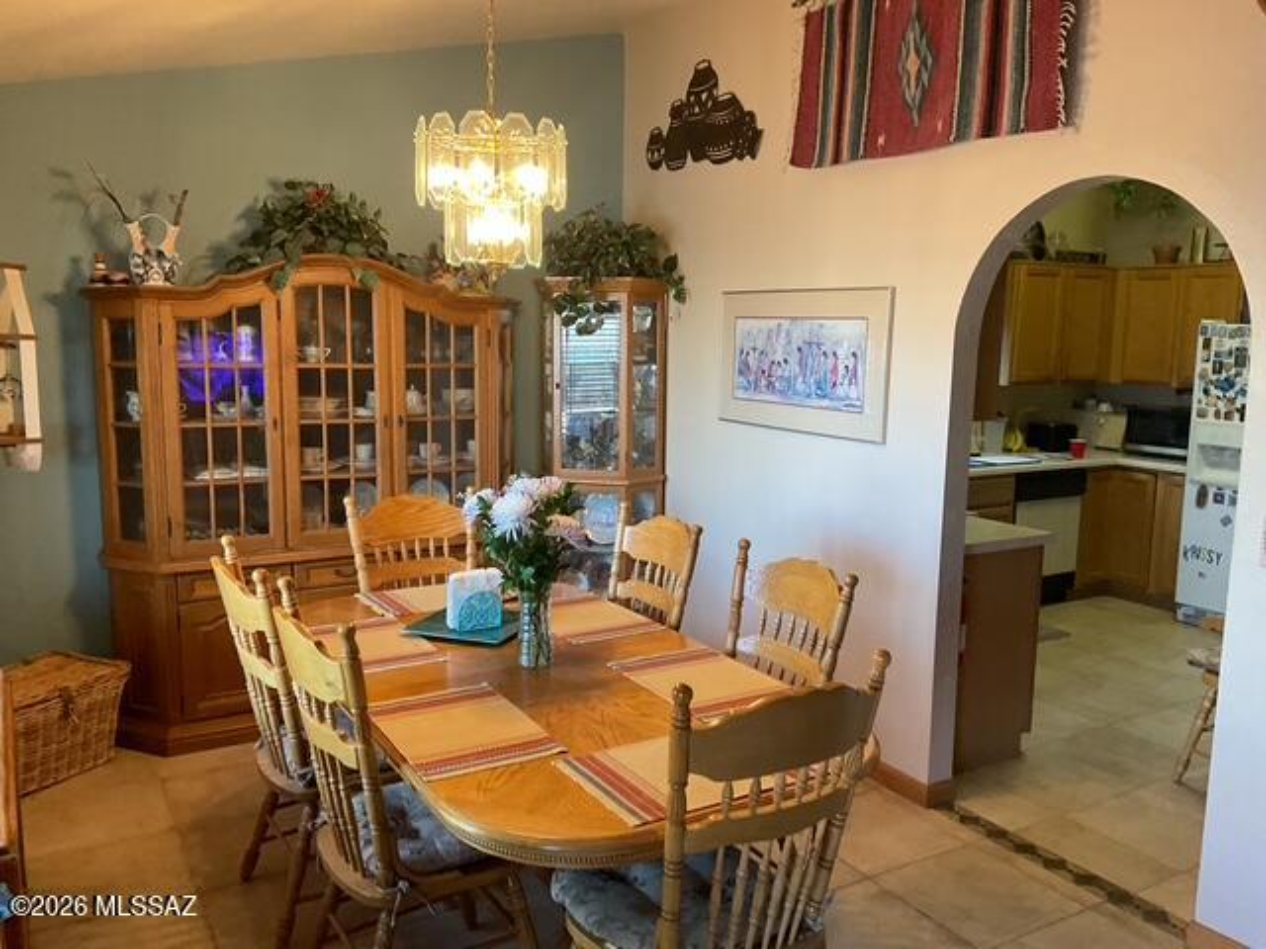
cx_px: 633
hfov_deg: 61.7
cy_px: 474
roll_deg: +0.3
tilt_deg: -7.3
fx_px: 1061
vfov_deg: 48.2
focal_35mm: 29
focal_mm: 3
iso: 125
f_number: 1.8
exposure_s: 1/60
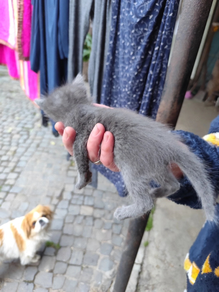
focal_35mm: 23
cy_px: 146
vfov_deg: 73.9
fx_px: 194
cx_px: 110
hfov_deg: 58.9
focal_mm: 6.19
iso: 1250
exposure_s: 1/33.3
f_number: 1.65
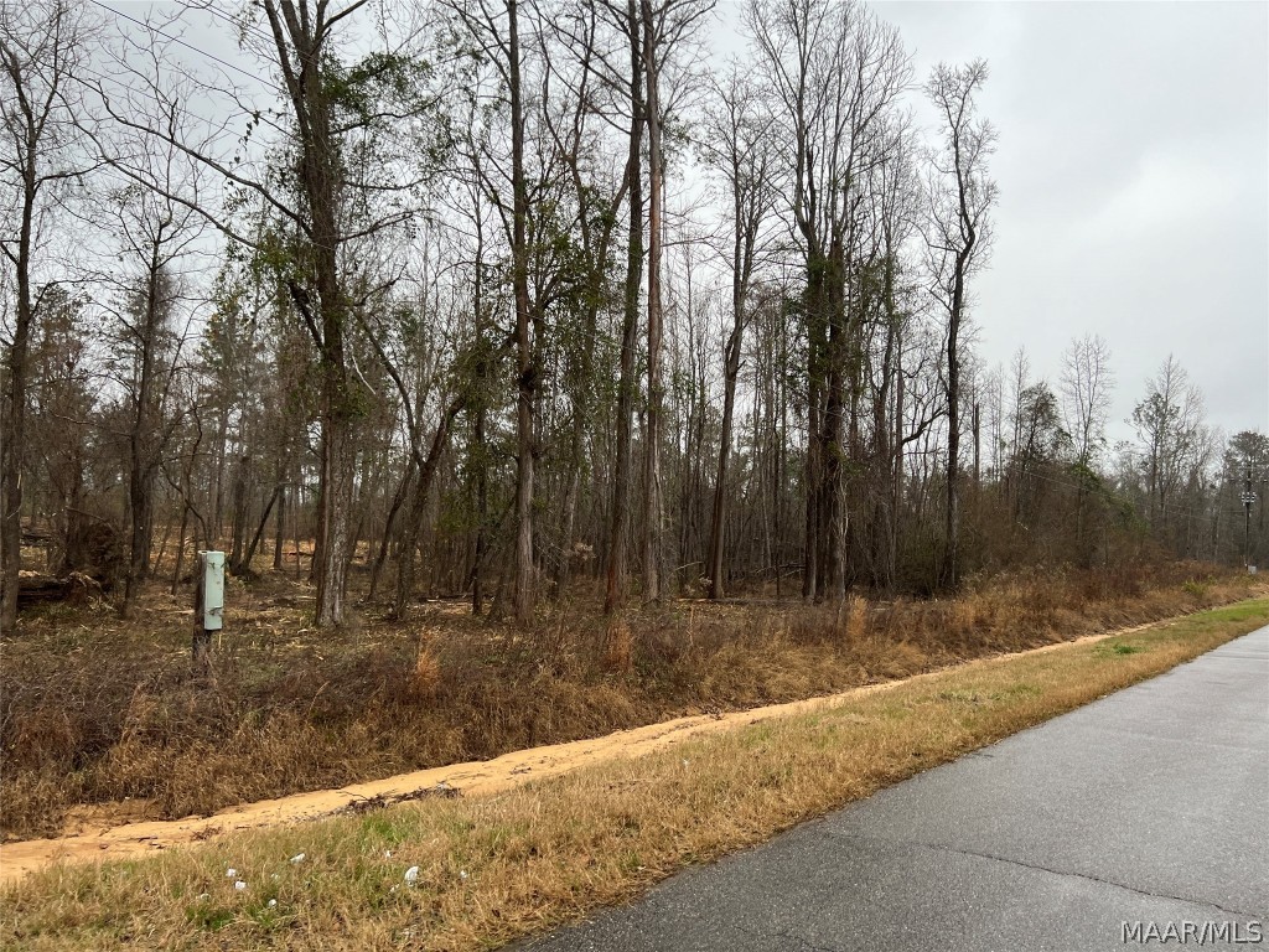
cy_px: 476
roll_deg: -2.7
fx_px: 953
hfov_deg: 67.3
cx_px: 634
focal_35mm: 26
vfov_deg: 53.1
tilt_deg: +4.0
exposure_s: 1/709
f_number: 1.5
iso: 50
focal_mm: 5.7
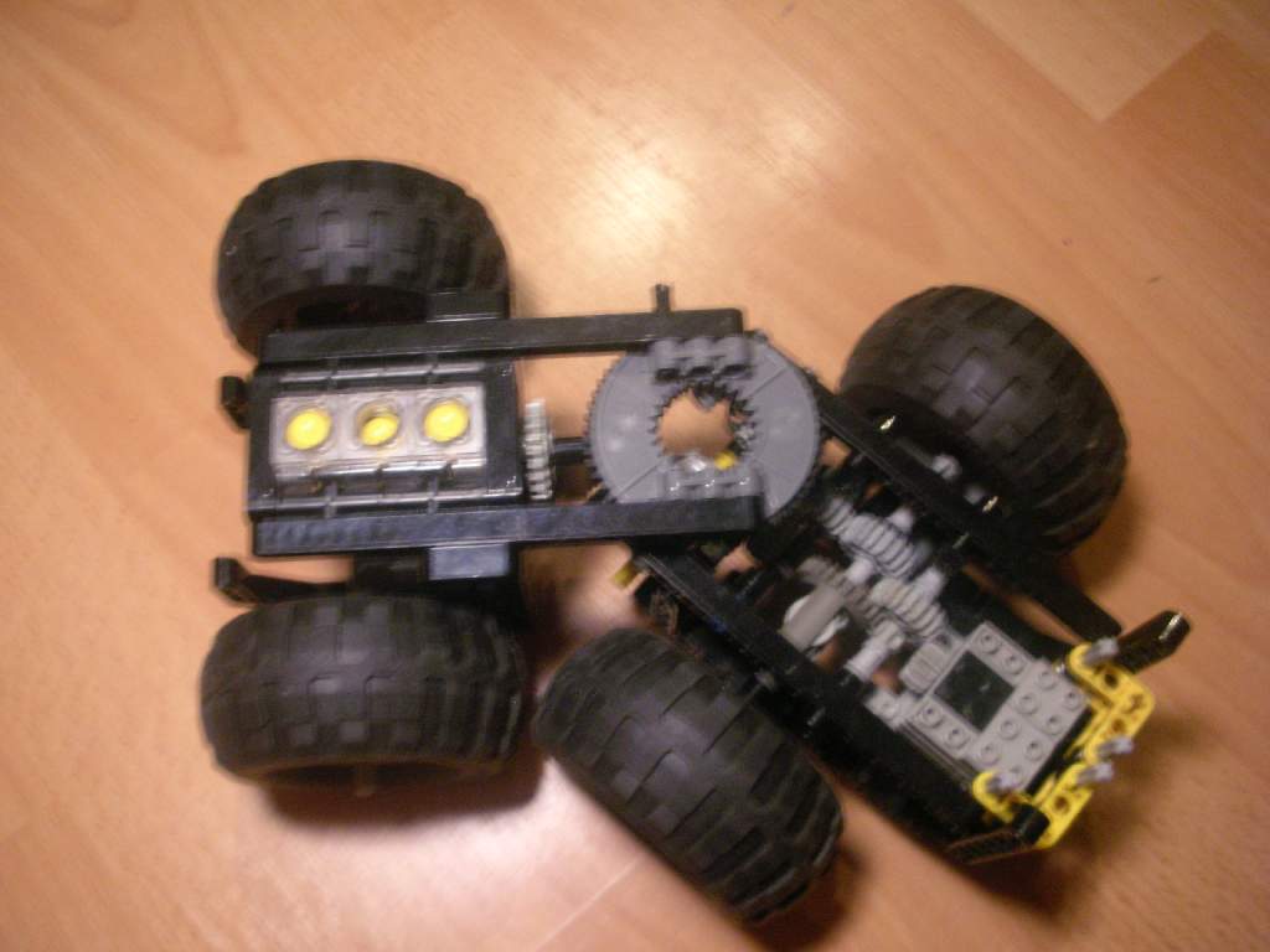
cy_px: 476
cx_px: 635
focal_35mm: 35
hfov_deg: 52.6
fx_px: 1284
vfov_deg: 40.7
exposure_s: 1/6.1
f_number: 3
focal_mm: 5.8
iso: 200
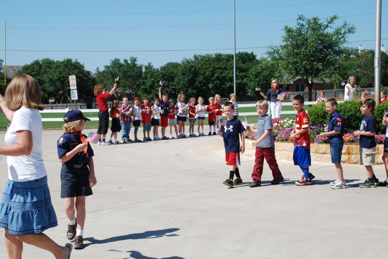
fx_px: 647
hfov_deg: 33.4
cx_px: 194
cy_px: 130
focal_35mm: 60
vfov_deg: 22.7
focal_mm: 40
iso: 100
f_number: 8
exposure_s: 1/250
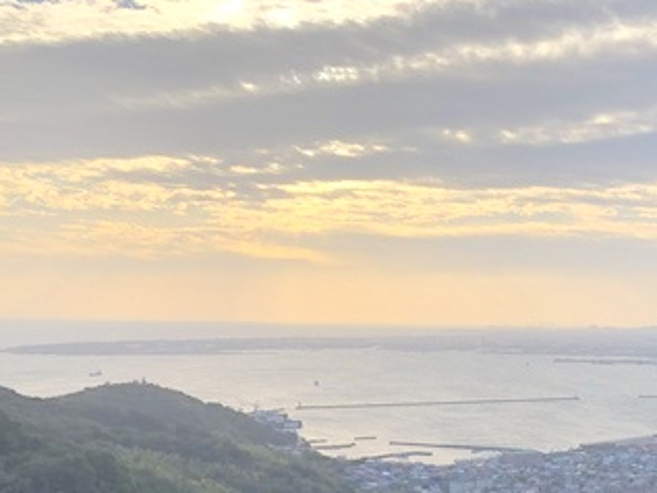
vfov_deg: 26.9
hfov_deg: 34.1
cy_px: 412
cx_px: 599
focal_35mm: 53
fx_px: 1006
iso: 20
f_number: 1.8
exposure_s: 1/1372
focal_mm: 3.99
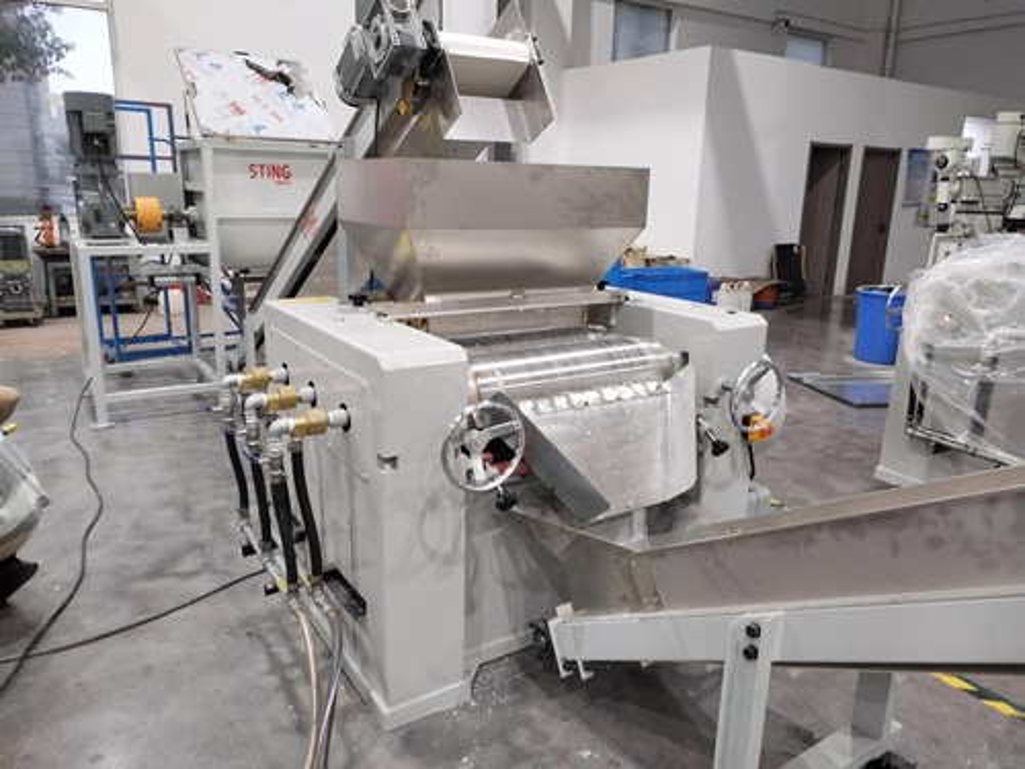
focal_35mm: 26
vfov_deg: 53.1
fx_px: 770
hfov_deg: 67.3
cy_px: 384
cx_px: 512
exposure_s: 1/33.3
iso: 556
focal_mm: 4.75
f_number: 1.8
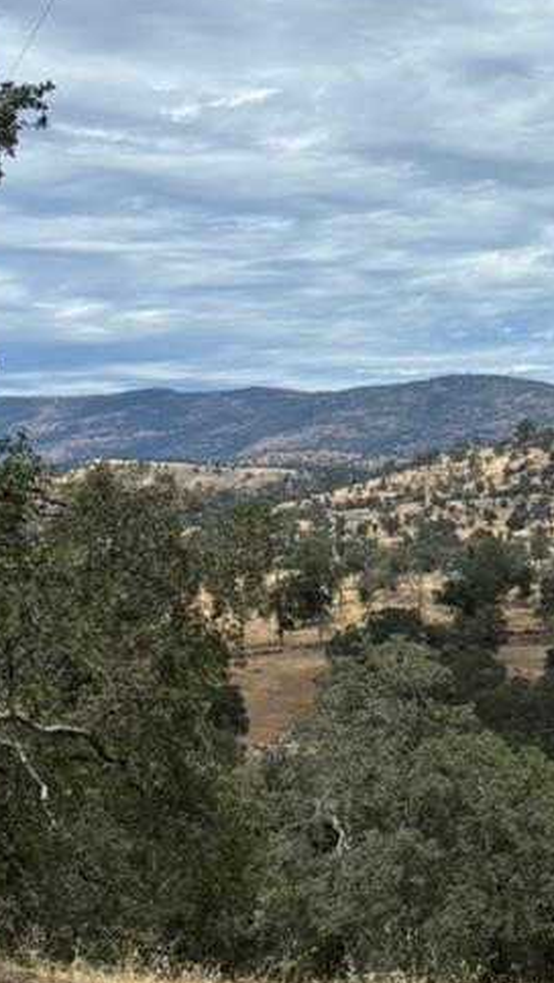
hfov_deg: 13.1
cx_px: 793
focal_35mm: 88
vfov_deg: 24.0
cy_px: 305
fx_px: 2296
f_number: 1.6
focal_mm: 5.96
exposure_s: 1/6711
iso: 50
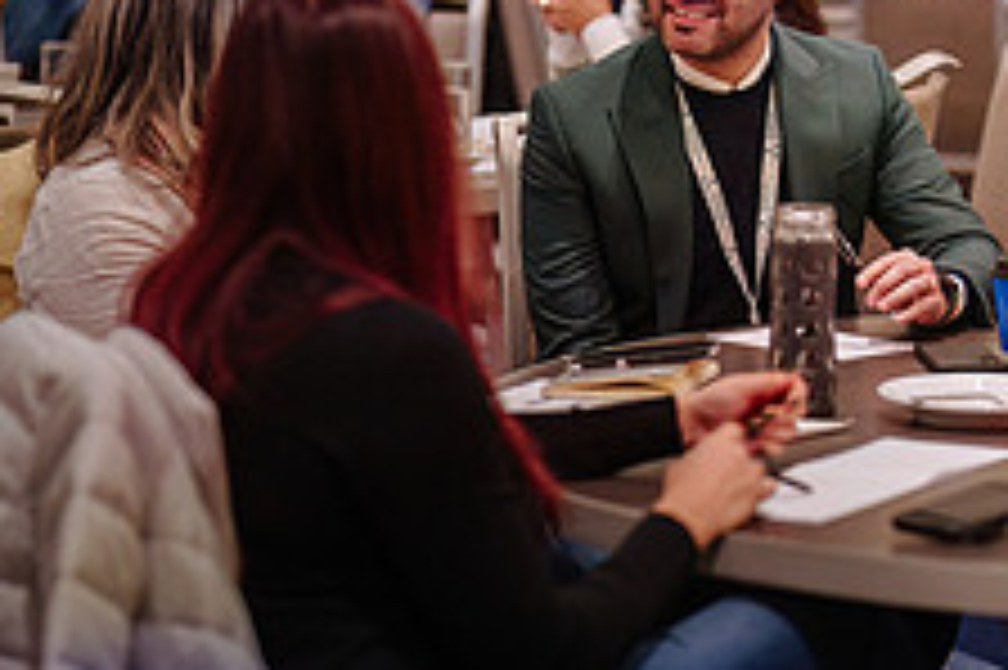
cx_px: 907
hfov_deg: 14.1
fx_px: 4029
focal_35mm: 144
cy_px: 201
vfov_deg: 9.5
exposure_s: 1/500
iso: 2500
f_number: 1.4
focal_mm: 50
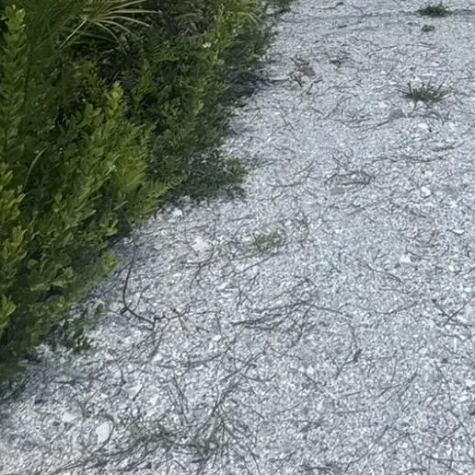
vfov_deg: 27.6
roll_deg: -1.5
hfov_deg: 33.8
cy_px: -184
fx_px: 745
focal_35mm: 48
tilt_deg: -4.7
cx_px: 410
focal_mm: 2.22
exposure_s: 1/2083
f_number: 2.2
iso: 50
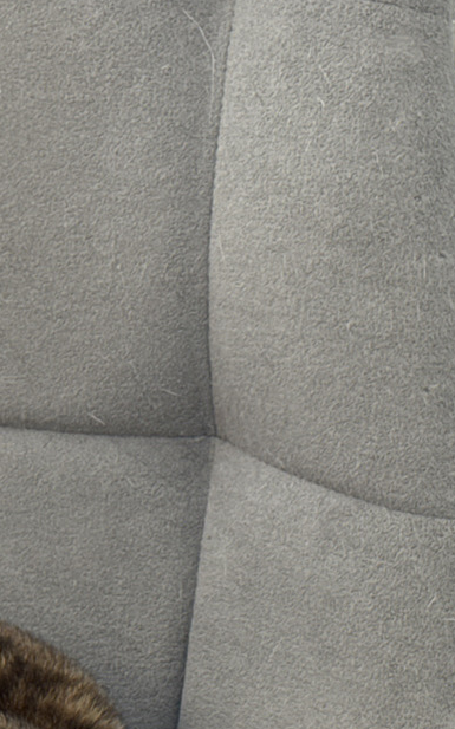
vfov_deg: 12.6
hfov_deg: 7.9
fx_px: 3277
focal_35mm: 165
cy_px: 649
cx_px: 386
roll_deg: -2.8
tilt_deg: -35.0
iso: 200
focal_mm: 6.76
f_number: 1.78
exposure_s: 1/50
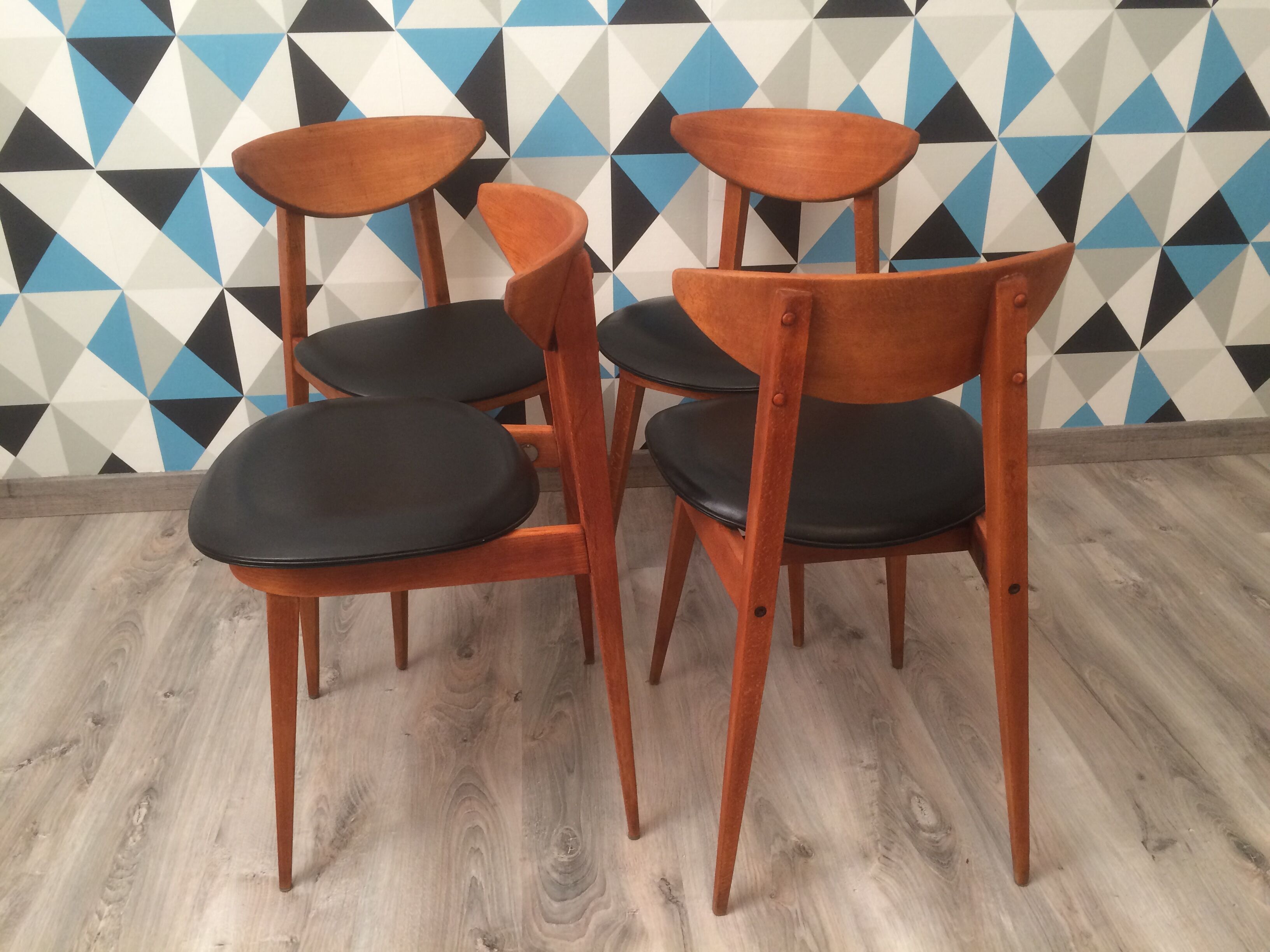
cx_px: 635
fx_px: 1064
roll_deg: -2.3
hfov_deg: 61.7
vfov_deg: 48.2
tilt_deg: -29.4
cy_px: 476
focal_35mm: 29
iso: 80
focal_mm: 4.15
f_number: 2.2
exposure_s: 1/33
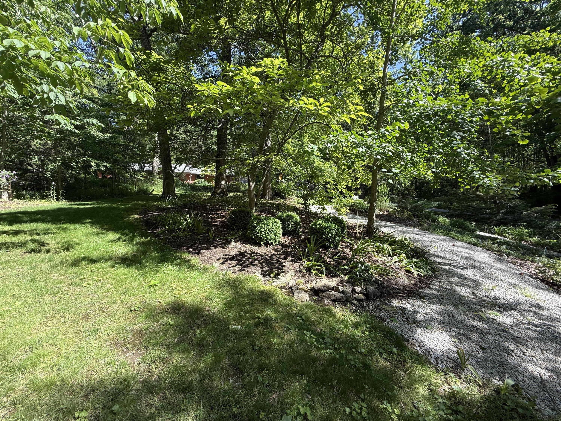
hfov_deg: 102.1
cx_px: 280
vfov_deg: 85.7
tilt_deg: -2.5
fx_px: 227
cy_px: 210
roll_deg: -0.4
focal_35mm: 14
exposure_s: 1/326
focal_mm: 2.22
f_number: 2.2
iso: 50
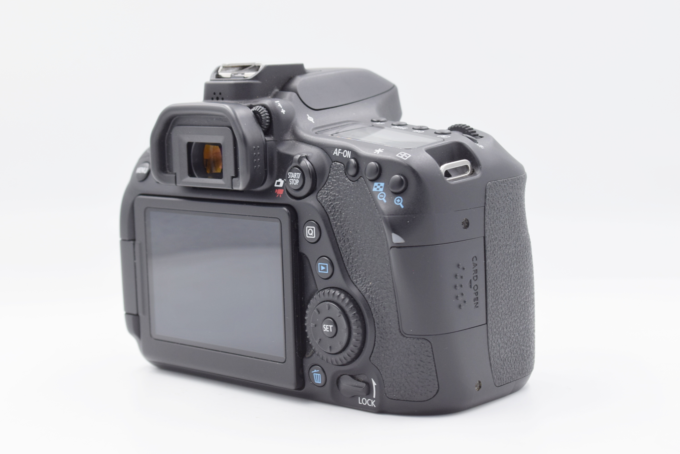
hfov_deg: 28.1
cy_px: 227
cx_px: 340
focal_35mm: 72
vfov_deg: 19.0
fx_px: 1361
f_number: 8
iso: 400
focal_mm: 48
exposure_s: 1/100
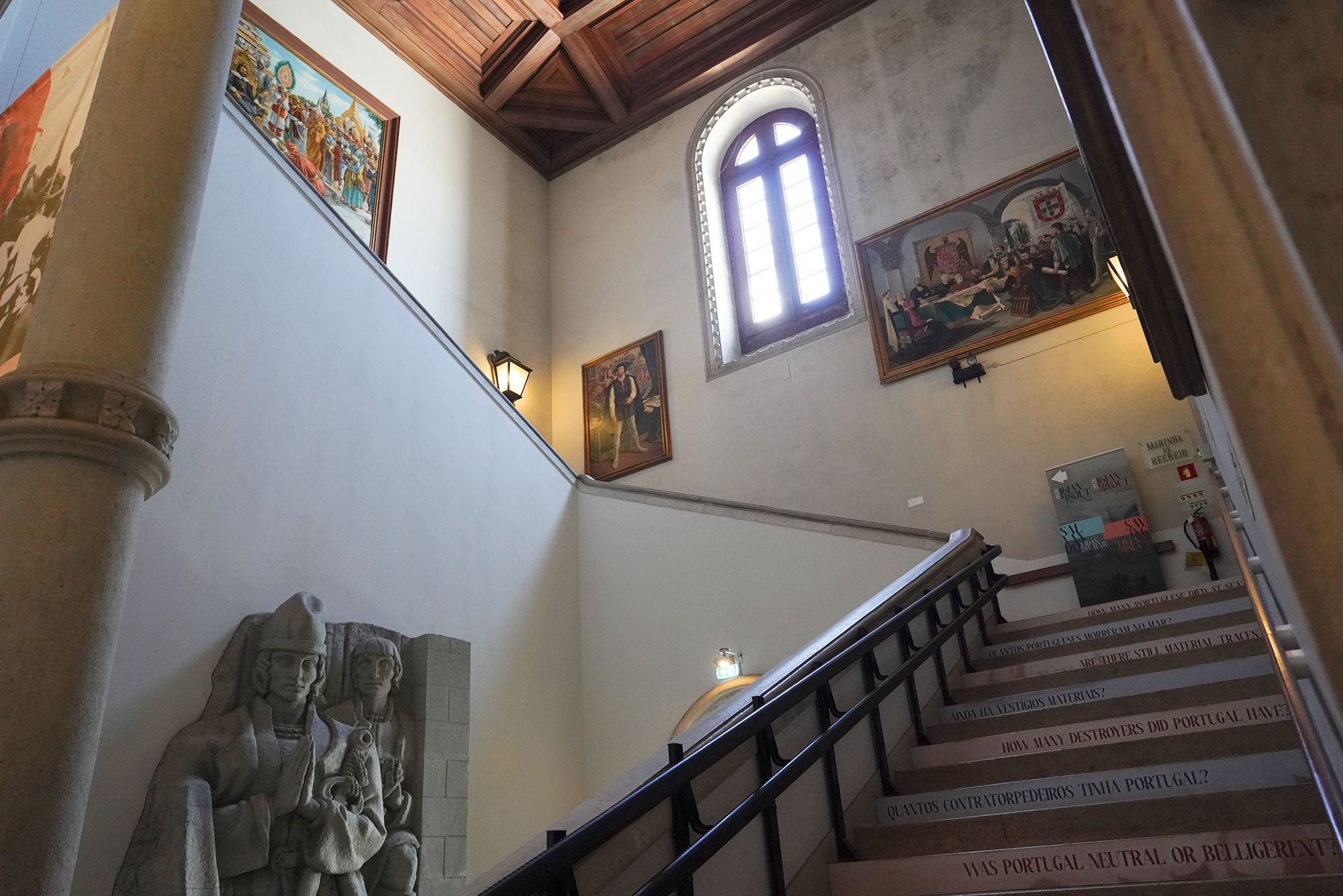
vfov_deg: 53.1
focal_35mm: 24
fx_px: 895
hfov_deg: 73.7
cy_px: 448
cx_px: 672
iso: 3200
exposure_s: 1/80
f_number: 4.5
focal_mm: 24
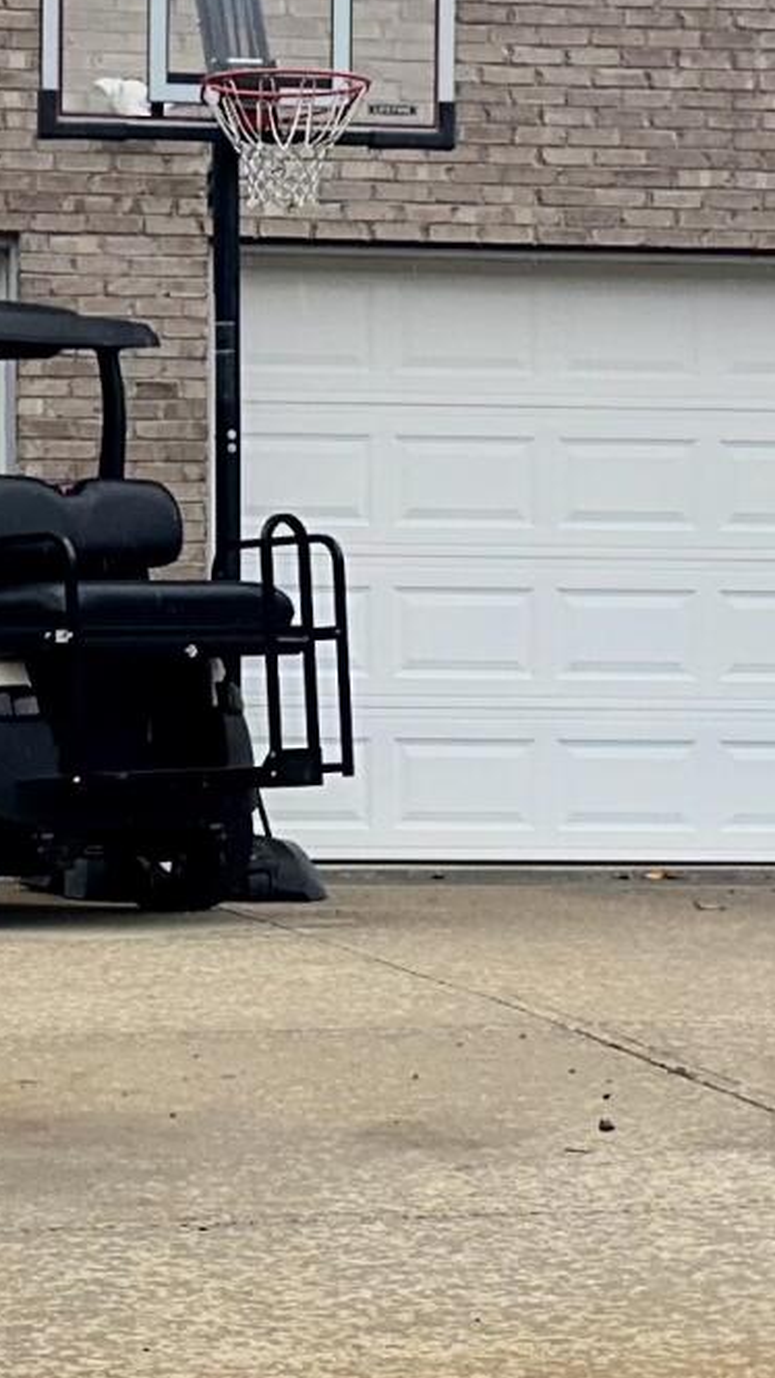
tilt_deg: +2.5
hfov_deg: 10.2
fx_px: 4311
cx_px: 12
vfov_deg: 18.2
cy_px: 707
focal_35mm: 118
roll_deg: -0.5
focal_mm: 6.86
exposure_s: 1/473
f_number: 1.78
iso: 64
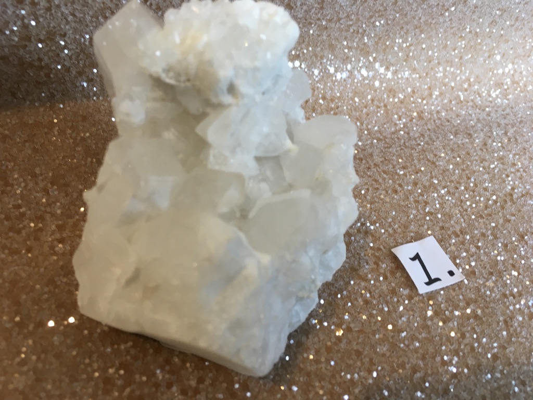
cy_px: 200
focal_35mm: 29
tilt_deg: -42.3
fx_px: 447
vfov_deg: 48.2
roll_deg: -14.2
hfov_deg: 61.7
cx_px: 266
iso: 80
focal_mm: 4.15
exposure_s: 1/33
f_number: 2.2
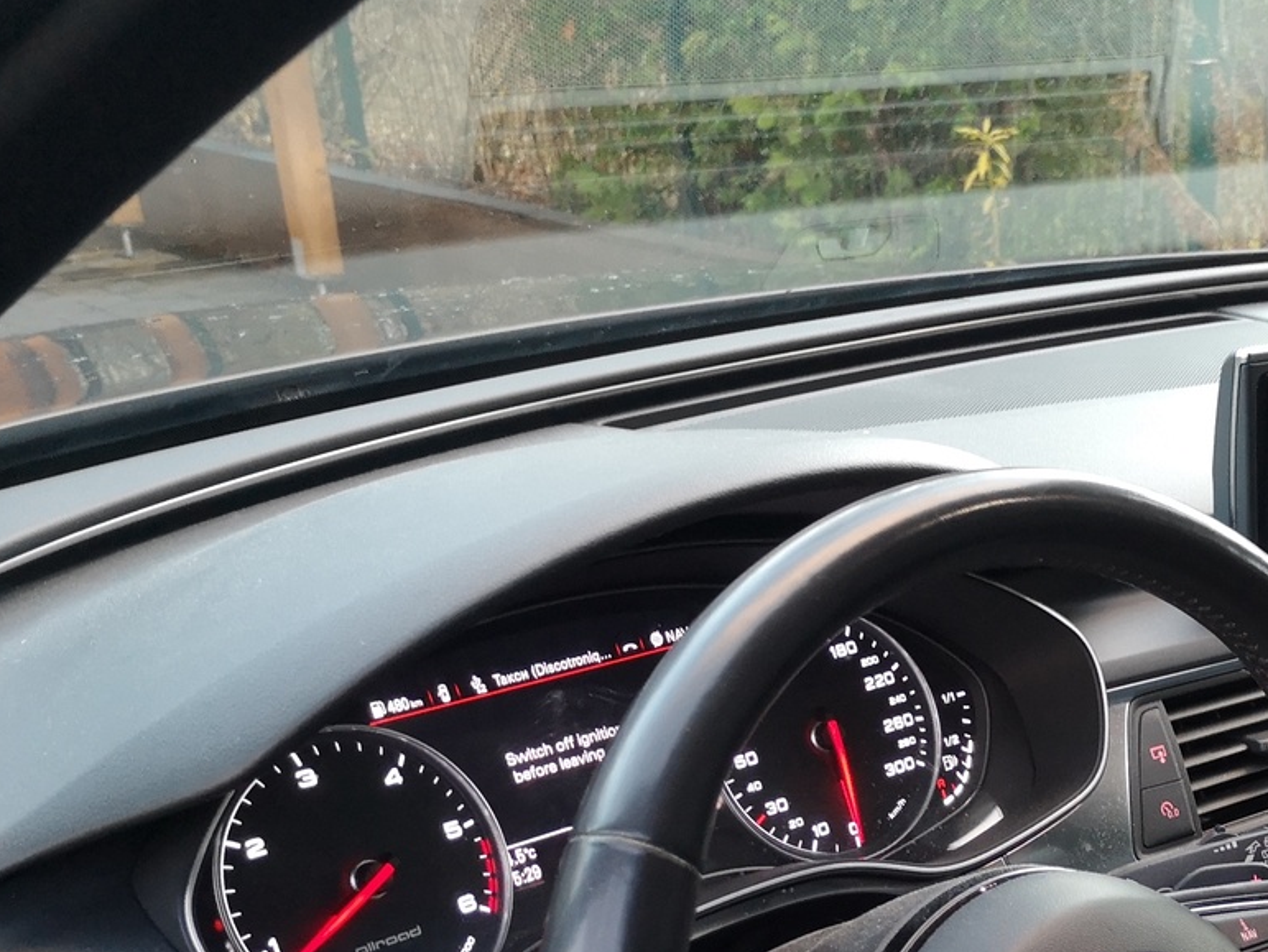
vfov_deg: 24.8
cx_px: 1153
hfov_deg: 32.5
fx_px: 2052
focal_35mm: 56
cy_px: 960
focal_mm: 3.95
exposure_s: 1/33.3
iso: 200
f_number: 1.8
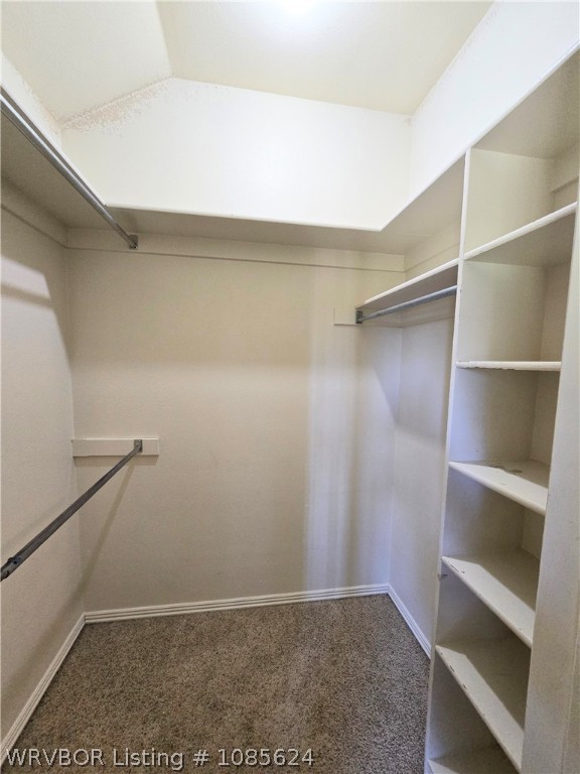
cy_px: 387
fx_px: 290
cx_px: 290
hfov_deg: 89.9
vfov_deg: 106.2
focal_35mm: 13
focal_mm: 2.2
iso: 320
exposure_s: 1/60
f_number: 2.2
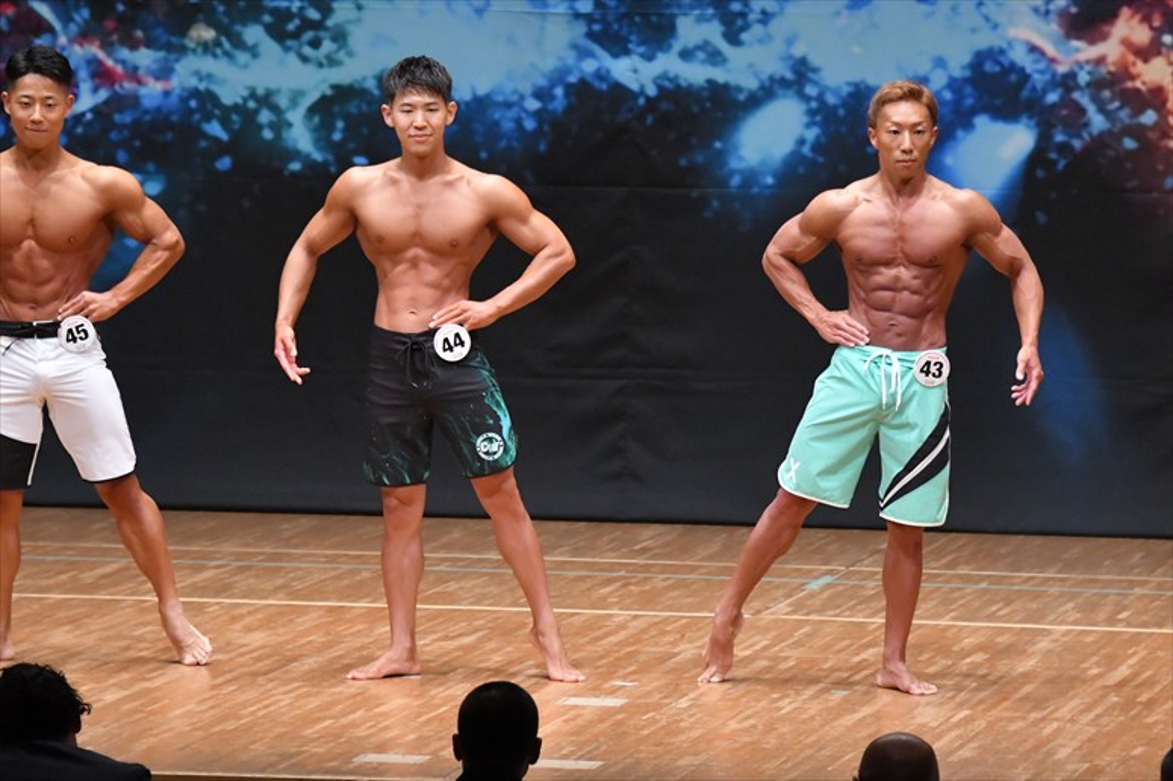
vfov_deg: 5.4
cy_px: 390
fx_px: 8305
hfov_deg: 8.1
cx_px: 586
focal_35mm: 255
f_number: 5.6
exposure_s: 1/400
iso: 8000
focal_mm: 170
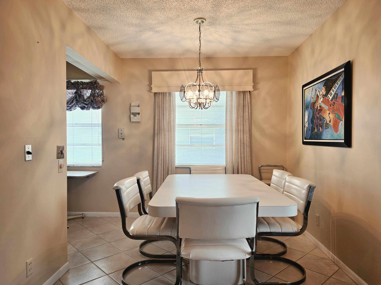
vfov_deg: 58.9
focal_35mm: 23
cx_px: 190
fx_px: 253
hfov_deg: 73.9
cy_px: 142
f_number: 1.4
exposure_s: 1/120
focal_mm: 6.5
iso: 20
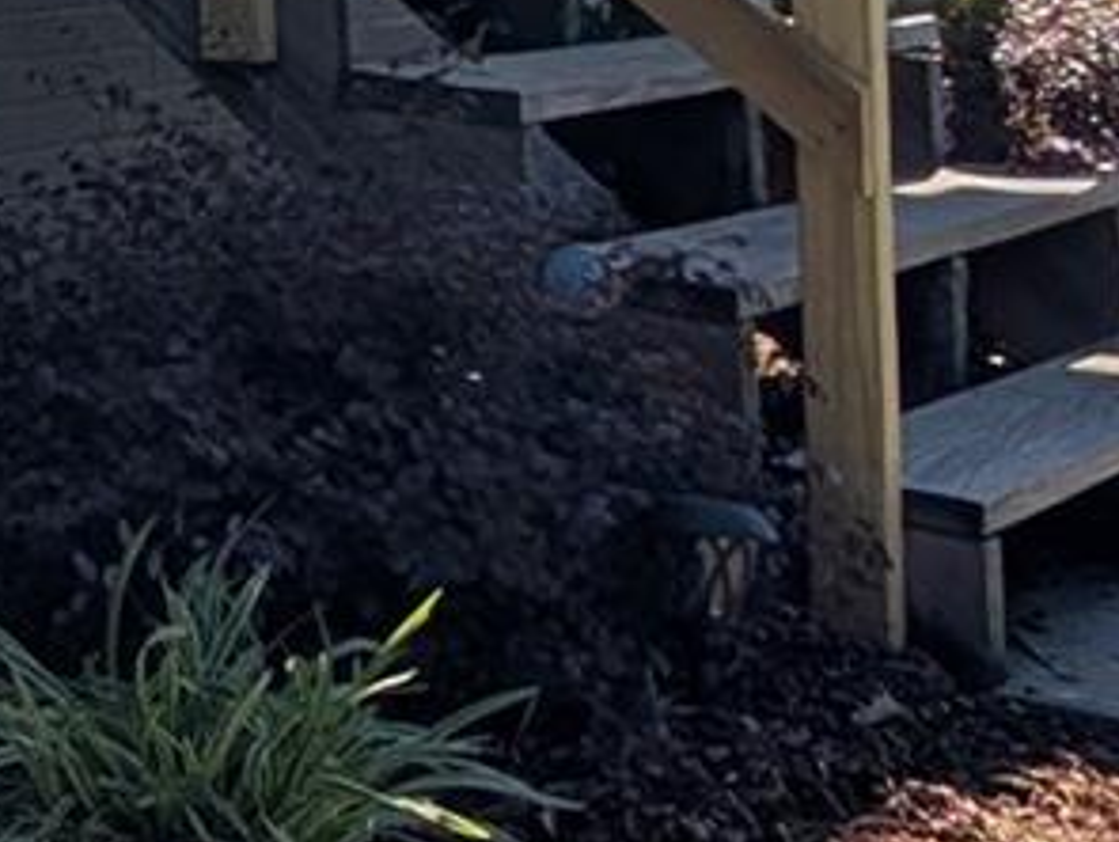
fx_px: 2686
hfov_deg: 20.4
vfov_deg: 16.5
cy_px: -360
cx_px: -527
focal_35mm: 83
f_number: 1.7
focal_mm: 2.02
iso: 50
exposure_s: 1/3247
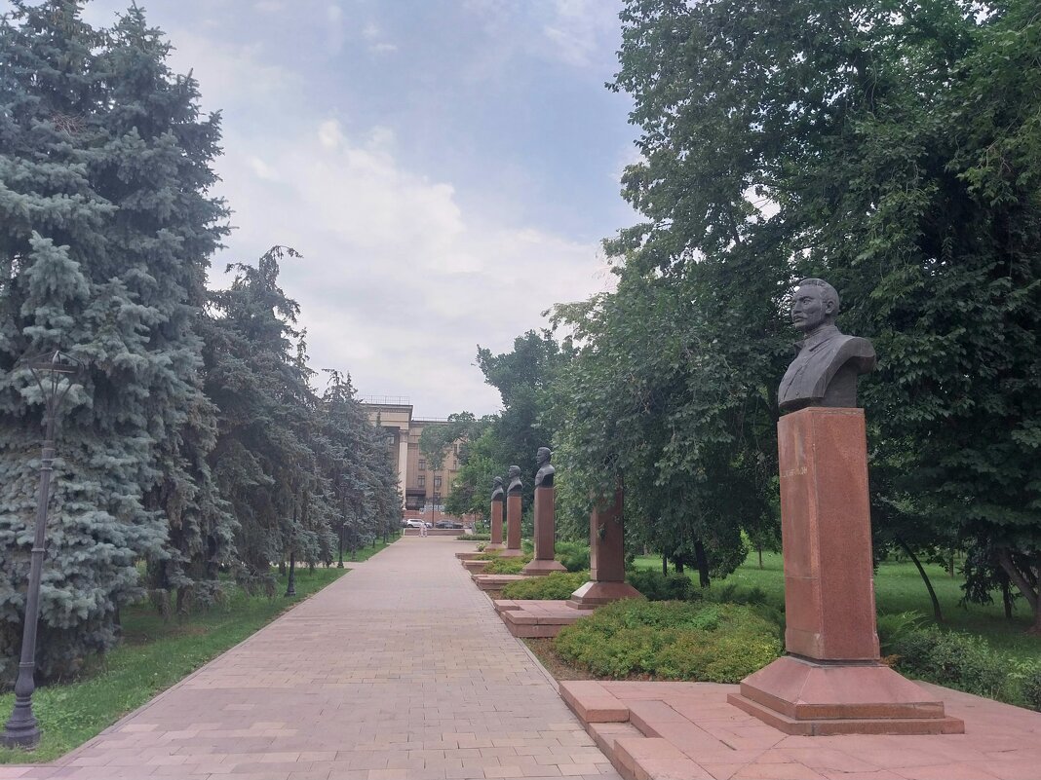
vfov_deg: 53.1
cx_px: 520
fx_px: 782
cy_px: 390
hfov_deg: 67.3
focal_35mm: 26
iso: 20
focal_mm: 4
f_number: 1.8
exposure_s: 1/714
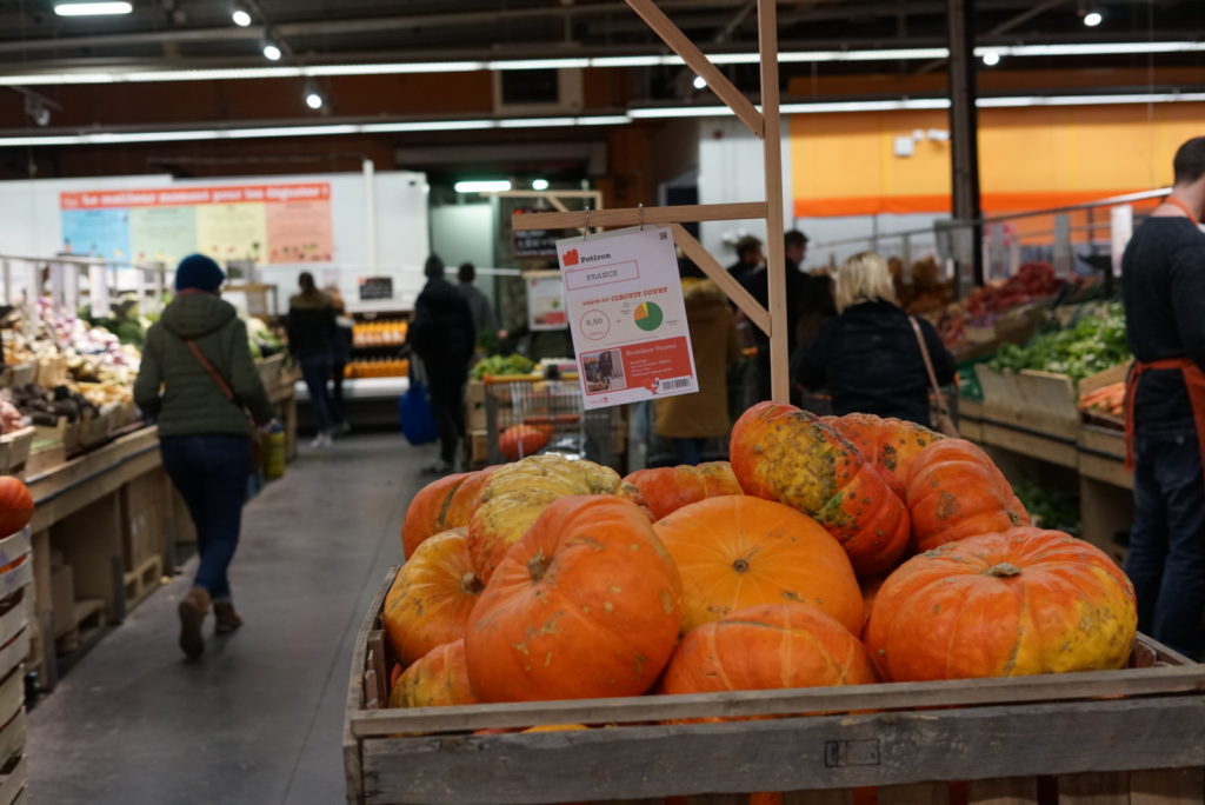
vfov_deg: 27.0
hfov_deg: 39.6
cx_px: 602
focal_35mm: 50
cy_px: 402
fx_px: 1674
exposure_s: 1/160
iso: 1600
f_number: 3.5
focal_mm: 50
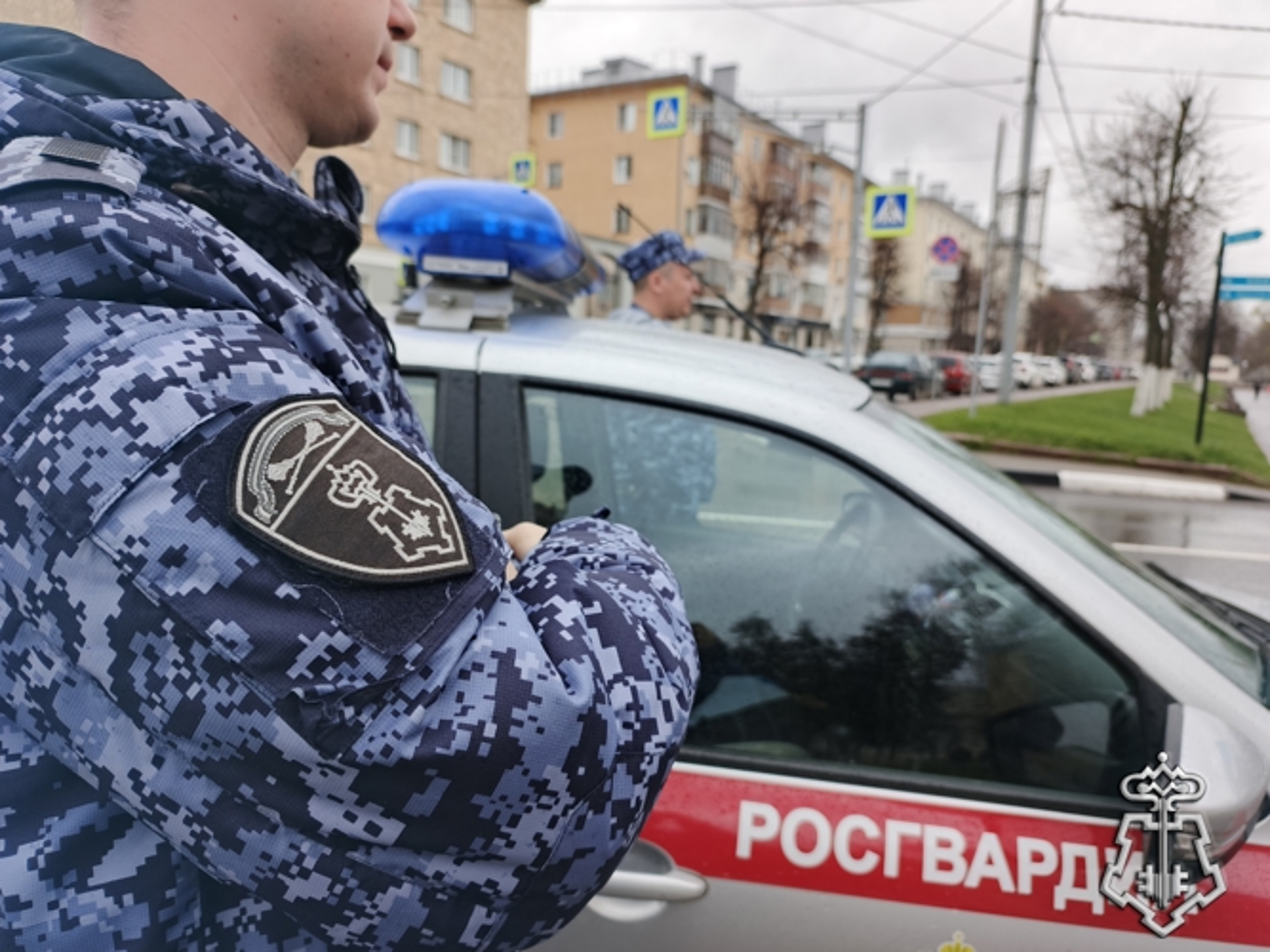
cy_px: 476
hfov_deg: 73.9
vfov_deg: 58.9
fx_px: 844
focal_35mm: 23
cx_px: 635
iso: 50
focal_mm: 5.89
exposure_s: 1/32.7
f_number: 1.8
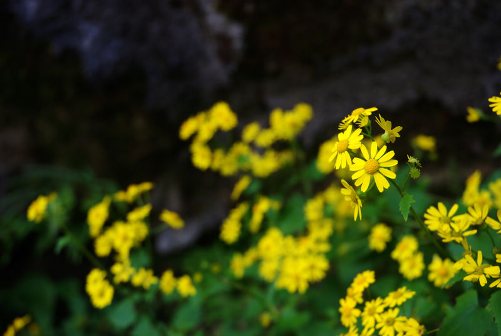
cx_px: 250
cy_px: 168
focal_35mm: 60
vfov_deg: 22.7
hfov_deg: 33.4
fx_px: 836
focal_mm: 40
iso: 100
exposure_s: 1/40
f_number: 4.5
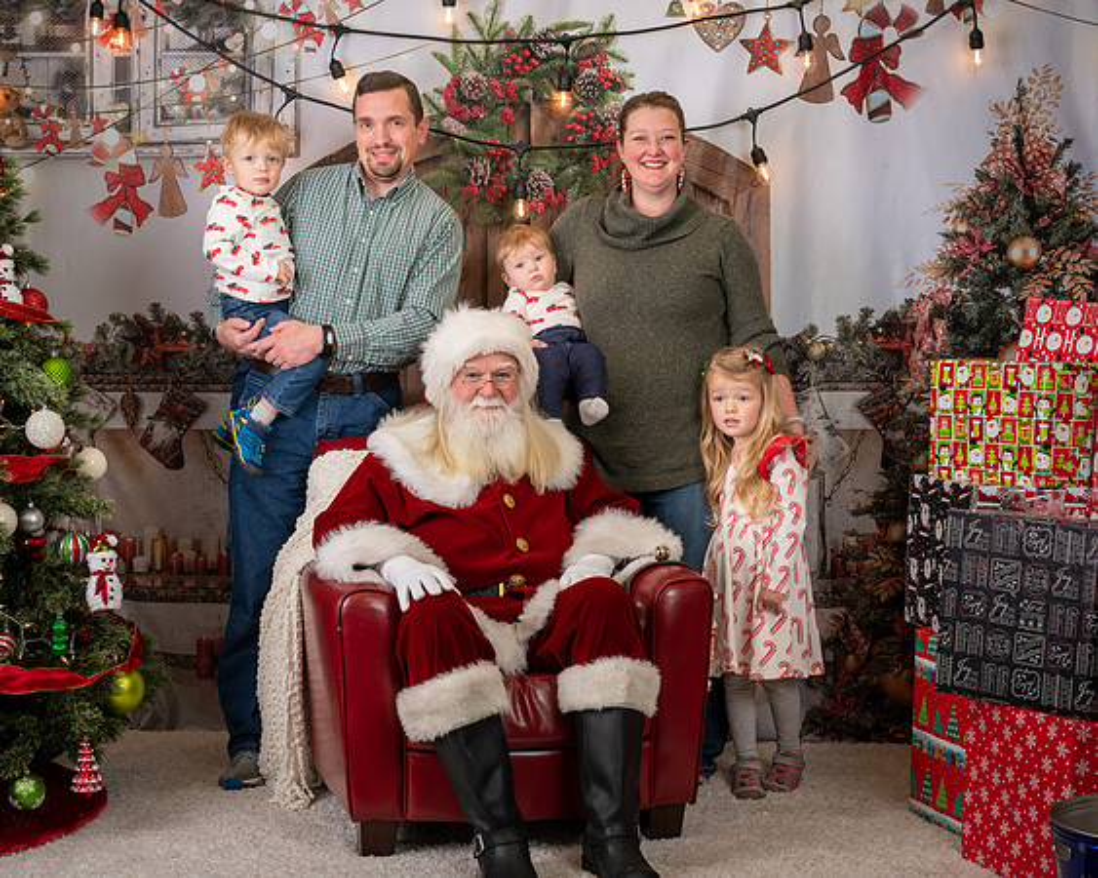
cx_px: 487
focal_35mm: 62
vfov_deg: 24.4
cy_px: 436
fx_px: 2030
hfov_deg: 30.2
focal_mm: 50
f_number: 9
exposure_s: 1/100
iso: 100
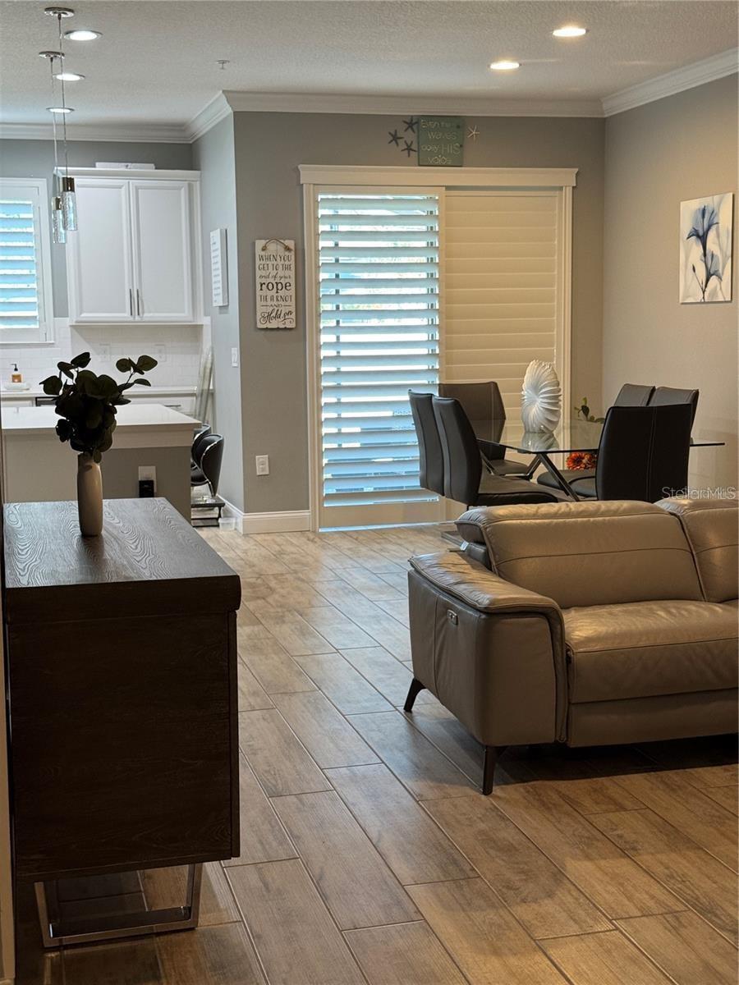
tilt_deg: -7.1
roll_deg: +1.7
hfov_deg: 30.3
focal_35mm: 48
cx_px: 370
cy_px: 492
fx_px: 1366
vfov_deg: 39.7
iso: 200
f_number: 1.78
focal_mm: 6.76
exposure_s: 1/60
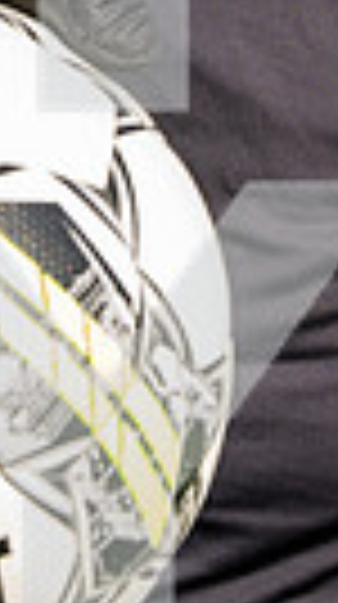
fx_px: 1743
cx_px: 302
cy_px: -124
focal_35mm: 109
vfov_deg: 18.6
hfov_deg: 11.0
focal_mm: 24
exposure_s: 1/125
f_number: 7.1
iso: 50
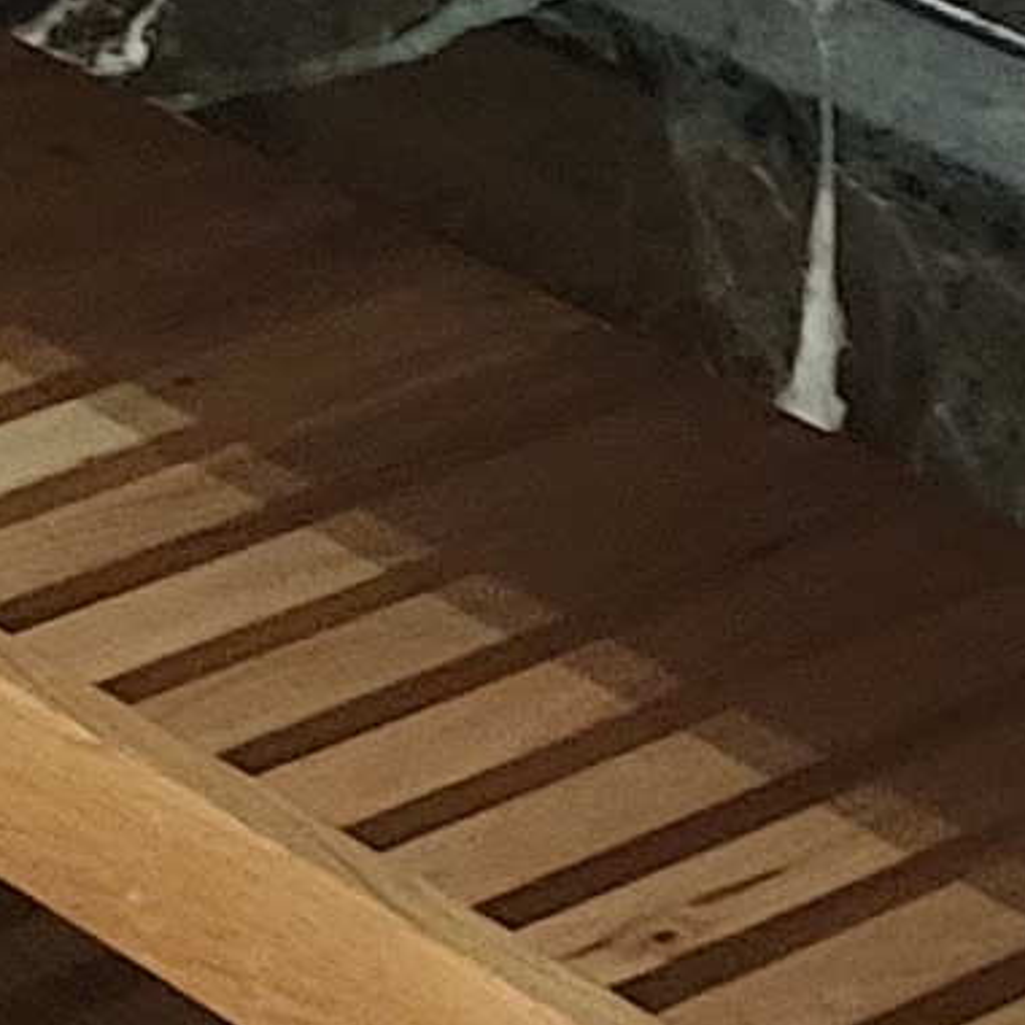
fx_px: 8107
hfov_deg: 7.2
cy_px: -1791
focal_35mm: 242
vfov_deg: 6.7
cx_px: 1284
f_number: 1.8
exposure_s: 1/25
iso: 500
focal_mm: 5.4
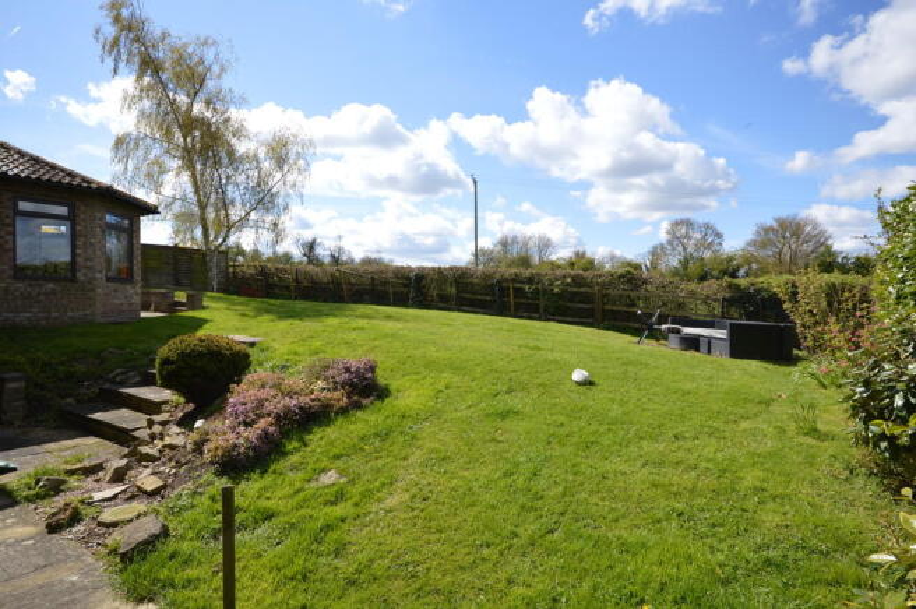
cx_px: 458
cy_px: 304
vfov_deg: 63.1
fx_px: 496
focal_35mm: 20
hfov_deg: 85.5
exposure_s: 1/200
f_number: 7.1
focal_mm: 13
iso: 100
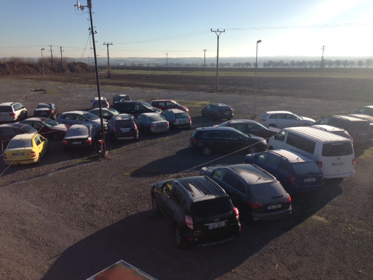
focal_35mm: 33
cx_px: 186
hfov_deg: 55.4
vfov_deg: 42.9
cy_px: 140
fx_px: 356
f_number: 2.4
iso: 50
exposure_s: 1/1808
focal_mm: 4.12
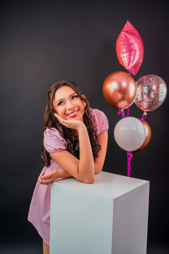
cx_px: 84
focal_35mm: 35
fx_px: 246
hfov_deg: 37.9
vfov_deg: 54.4
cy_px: 127
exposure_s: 1/125
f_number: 4
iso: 320
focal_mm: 35
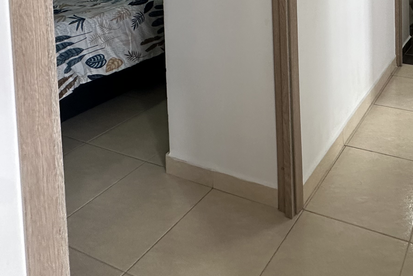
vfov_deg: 31.9
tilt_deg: -2.1
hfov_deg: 51.4
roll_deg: +0.4
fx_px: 379
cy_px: -69
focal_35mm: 33
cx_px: 362
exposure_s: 1/99
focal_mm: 2.22
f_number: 2.2
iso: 160
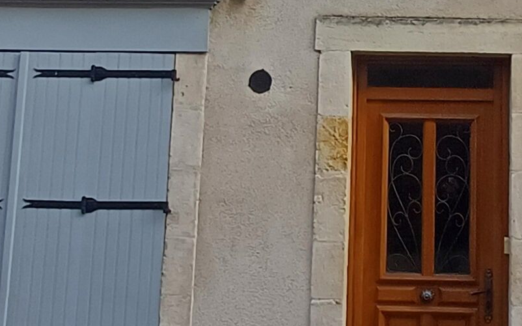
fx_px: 981
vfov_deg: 18.4
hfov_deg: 29.2
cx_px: 405
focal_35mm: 69
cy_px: 4
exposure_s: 1/292
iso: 40
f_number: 2.2
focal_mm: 1.64
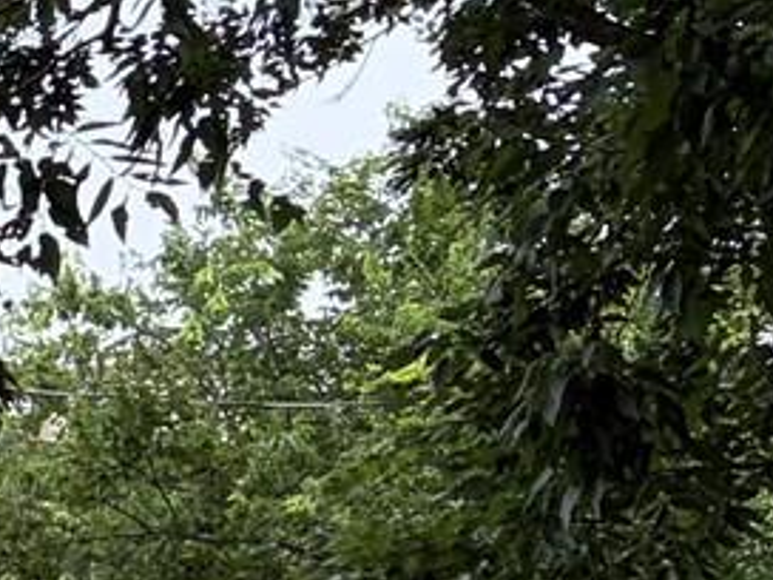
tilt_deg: +0.3
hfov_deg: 7.7
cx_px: -2092
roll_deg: -0.2
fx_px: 4377
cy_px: 1041
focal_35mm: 196
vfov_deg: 7.4
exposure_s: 1/2283
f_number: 1.6
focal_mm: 5.96
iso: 50
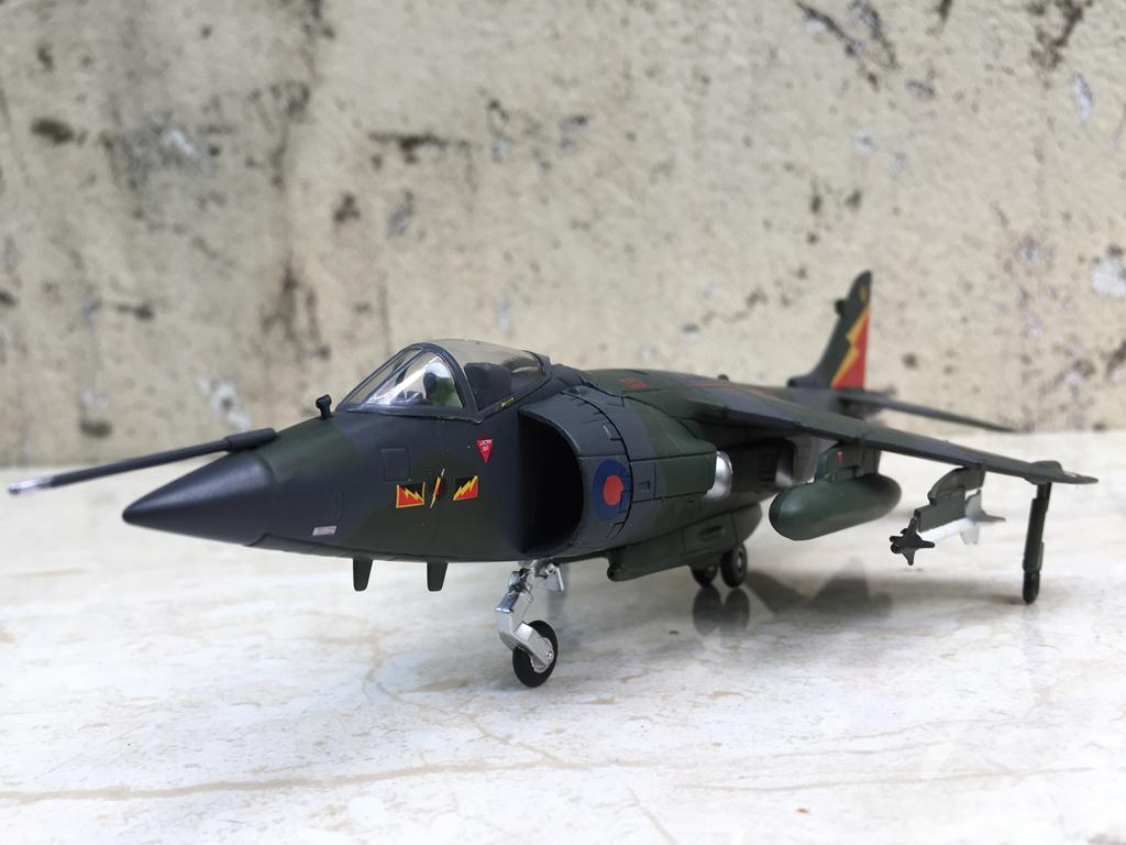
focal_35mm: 29
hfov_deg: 61.7
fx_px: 943
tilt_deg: -7.0
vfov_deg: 48.2
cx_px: 563
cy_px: 422
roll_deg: +1.6
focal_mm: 4.15
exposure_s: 1/100
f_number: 2.2
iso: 50
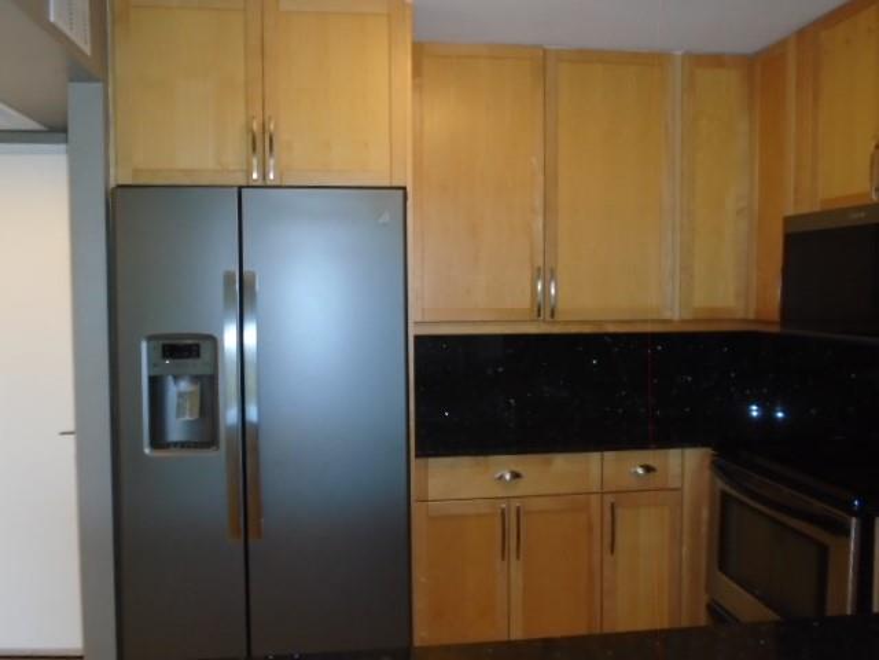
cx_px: 440
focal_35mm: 31
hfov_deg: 58.4
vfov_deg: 45.4
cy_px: 330
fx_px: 787
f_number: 3.5
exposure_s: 1/40
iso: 320
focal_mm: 5.5
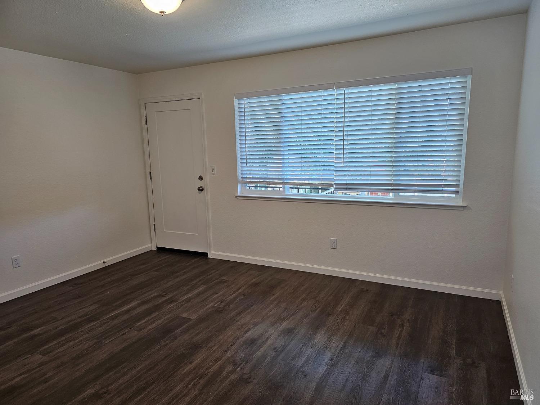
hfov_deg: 73.9
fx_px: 359
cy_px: 202
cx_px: 270
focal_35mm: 23
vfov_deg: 58.9
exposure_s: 1/120
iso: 125
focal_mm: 6.3
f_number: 1.7
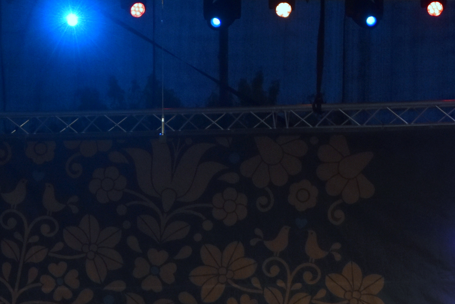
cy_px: 313
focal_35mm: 210
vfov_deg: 6.5
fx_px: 2654
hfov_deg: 9.6
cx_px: 561
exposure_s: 1/320
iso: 1000
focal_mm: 52
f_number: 3.5
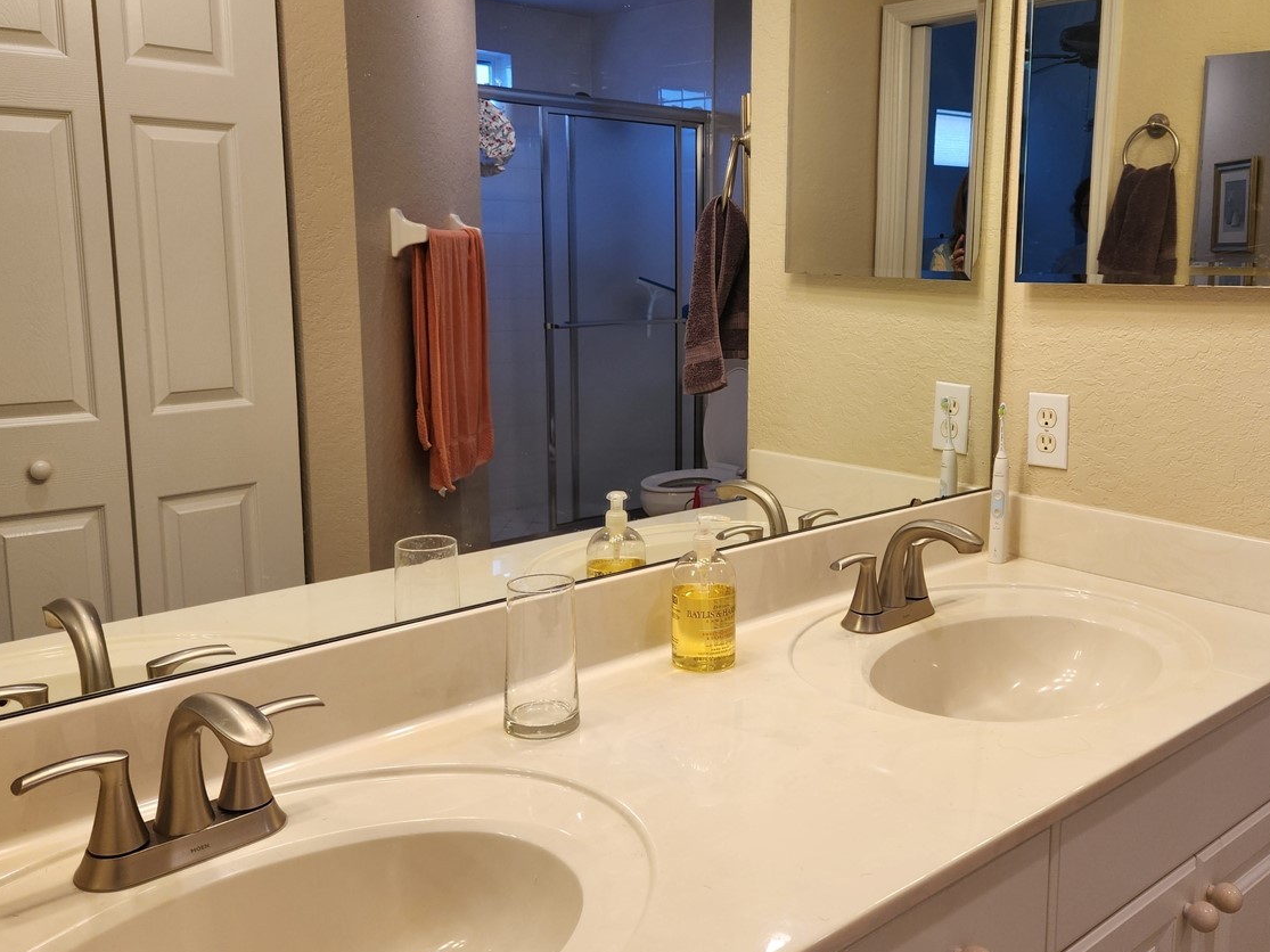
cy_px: 459
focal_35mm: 33
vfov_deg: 42.9
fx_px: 1211
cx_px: 759
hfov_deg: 55.0
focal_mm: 5.4
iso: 64
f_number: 1.8
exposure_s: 1/120
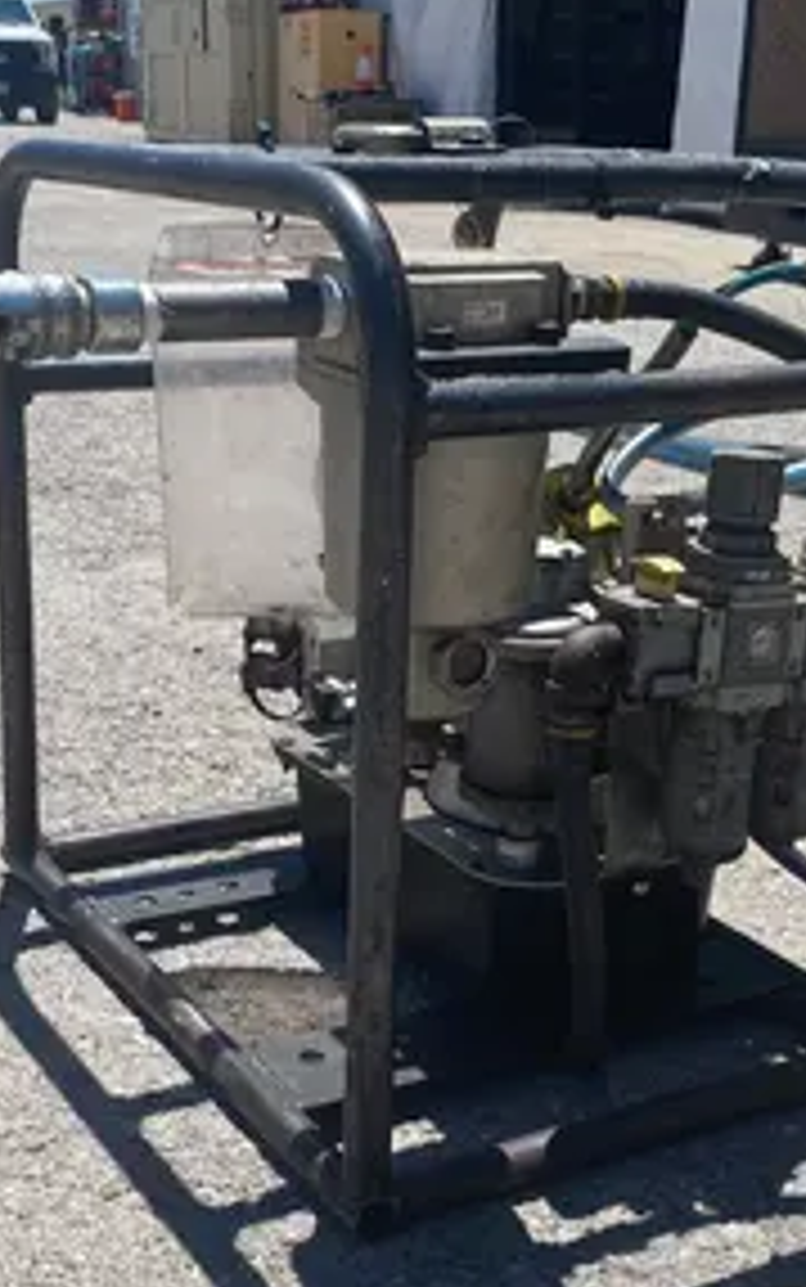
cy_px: 722
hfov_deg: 24.4
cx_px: 441
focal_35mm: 53
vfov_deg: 38.1
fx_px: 1861
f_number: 1.8
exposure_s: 1/2890
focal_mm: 4.25
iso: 32
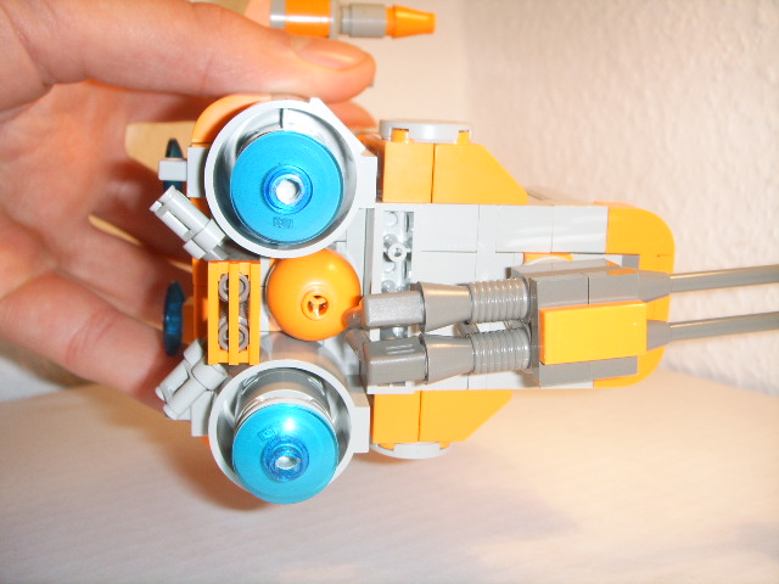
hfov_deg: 47.9
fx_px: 878
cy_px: 292
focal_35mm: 39
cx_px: 390
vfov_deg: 36.8
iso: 100
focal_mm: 6.6
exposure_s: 1/45
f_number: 3.5
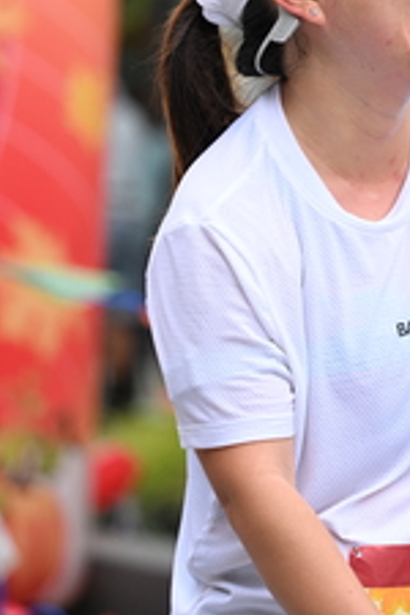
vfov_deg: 8.5
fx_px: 4134
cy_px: 68
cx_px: 485
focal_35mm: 242
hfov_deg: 5.7
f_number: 2.8
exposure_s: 1/2000
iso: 640
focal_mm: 99
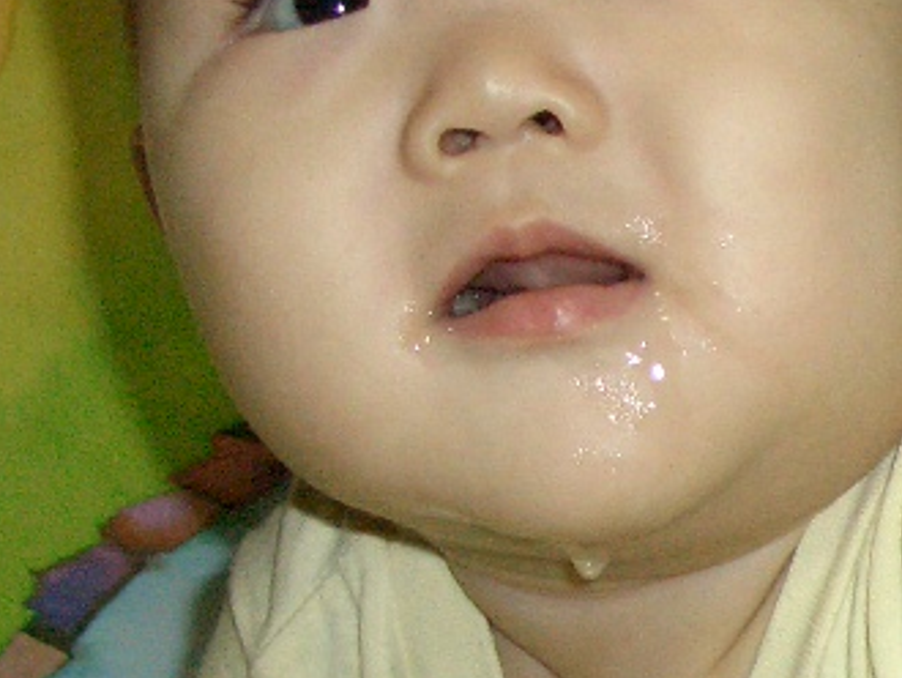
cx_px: 1432
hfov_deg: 14.2
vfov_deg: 11.5
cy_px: 580
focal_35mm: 128
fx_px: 3338
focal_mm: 7.1
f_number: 2.8
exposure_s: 1/60
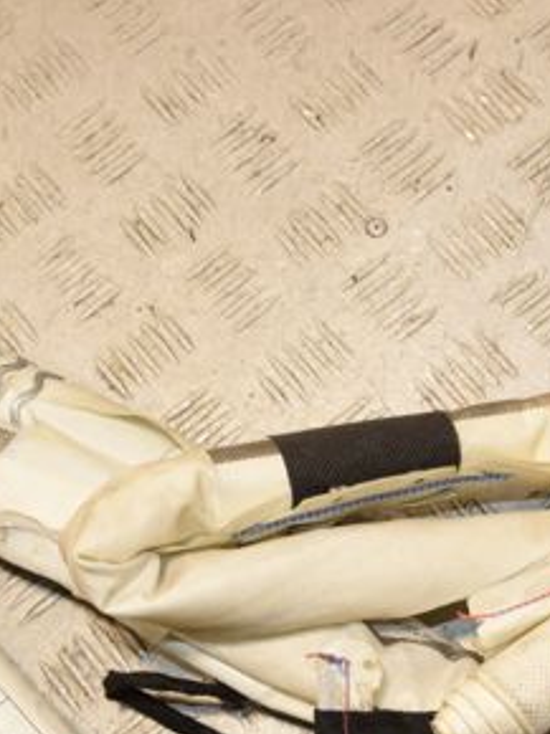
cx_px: 464
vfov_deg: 27.7
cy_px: 453
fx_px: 1485
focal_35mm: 70
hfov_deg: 20.7
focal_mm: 22
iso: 800
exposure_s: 1/200
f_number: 9
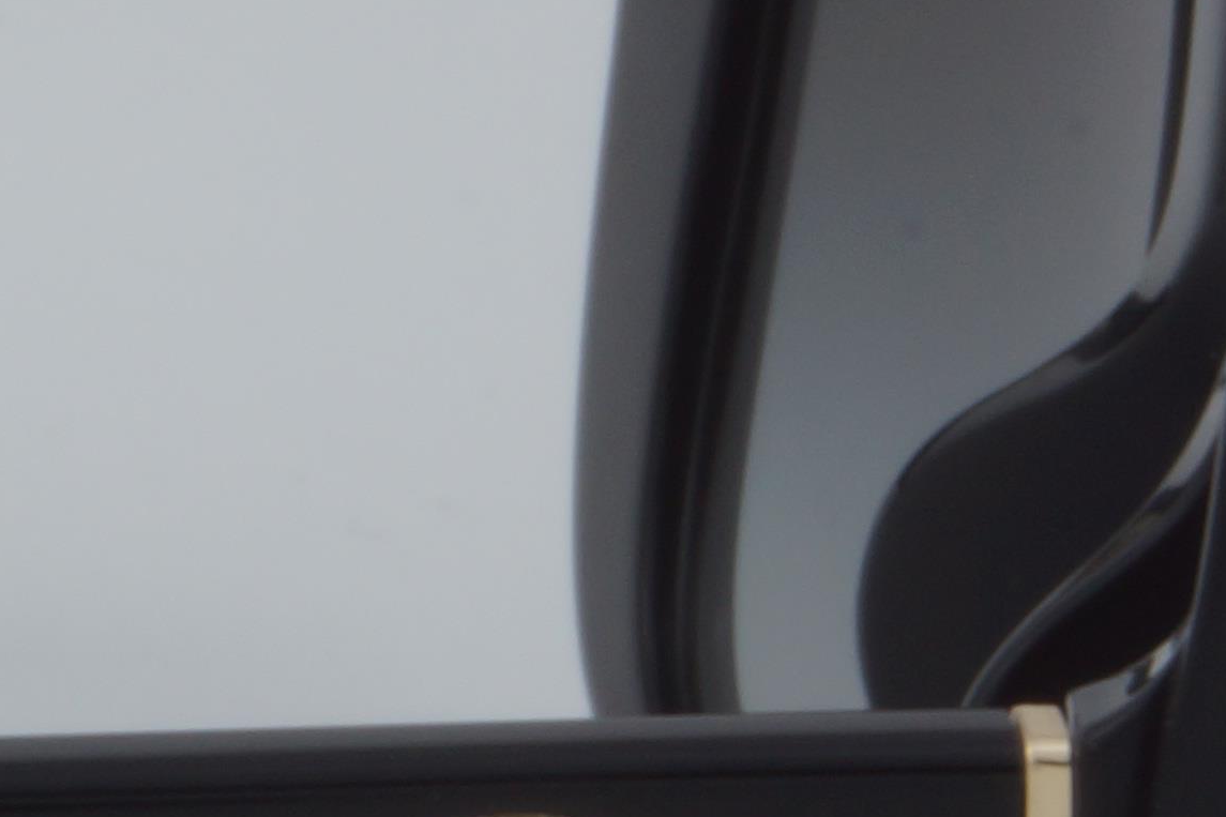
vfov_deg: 3.5
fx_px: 13381
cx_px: -1468
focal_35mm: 393
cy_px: 849
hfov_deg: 5.1
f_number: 32
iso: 100
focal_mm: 50
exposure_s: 1/4
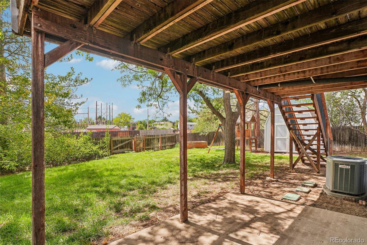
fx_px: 168
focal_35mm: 16
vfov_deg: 72.0
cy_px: 122
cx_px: 184
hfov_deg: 95.0
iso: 100
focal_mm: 11
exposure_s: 1/200
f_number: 8
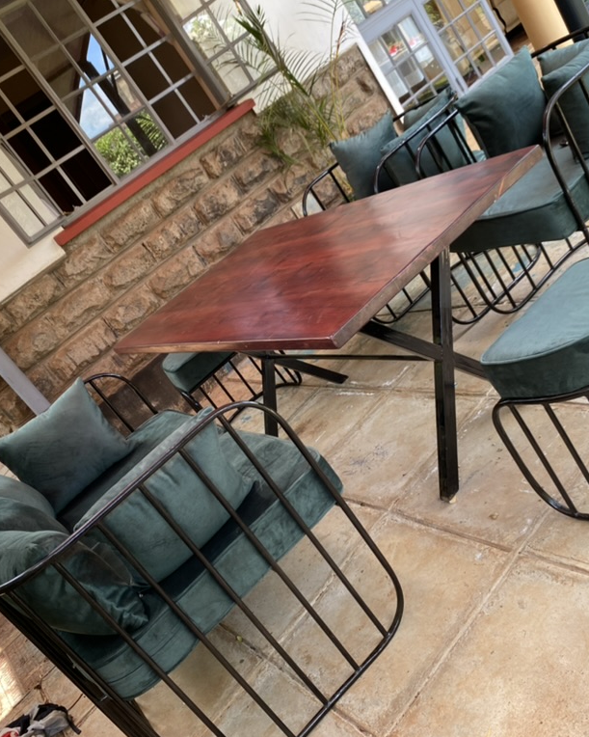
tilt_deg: -19.1
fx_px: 741
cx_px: 335
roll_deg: +35.8
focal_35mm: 34
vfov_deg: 52.8
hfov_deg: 43.2
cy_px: 369
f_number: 1.8
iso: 50
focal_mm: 4.25
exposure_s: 1/122
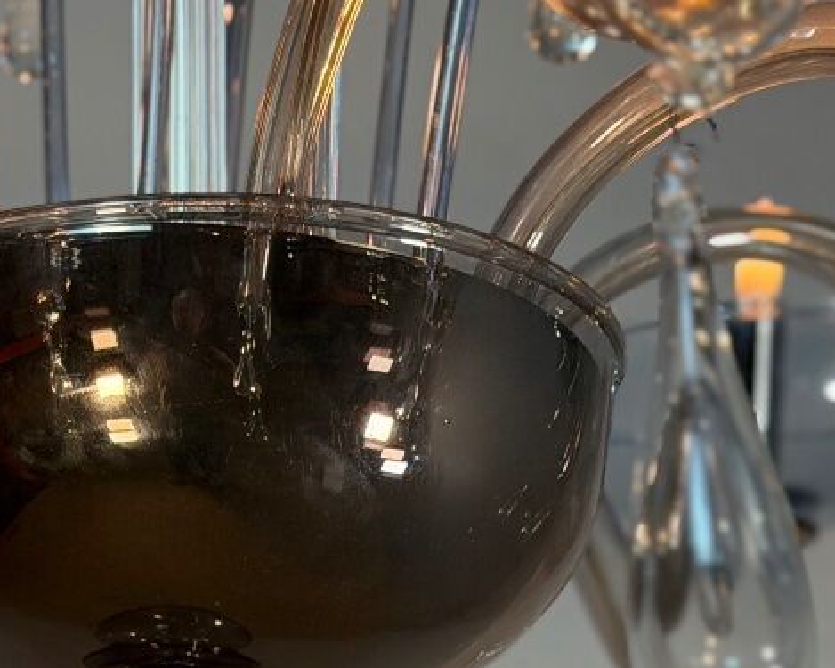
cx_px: 57
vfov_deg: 12.6
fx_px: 2965
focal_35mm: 120
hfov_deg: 15.8
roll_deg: +0.8
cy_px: 773
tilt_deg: +13.4
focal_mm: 6.76
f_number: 1.78
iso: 125
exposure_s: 1/100
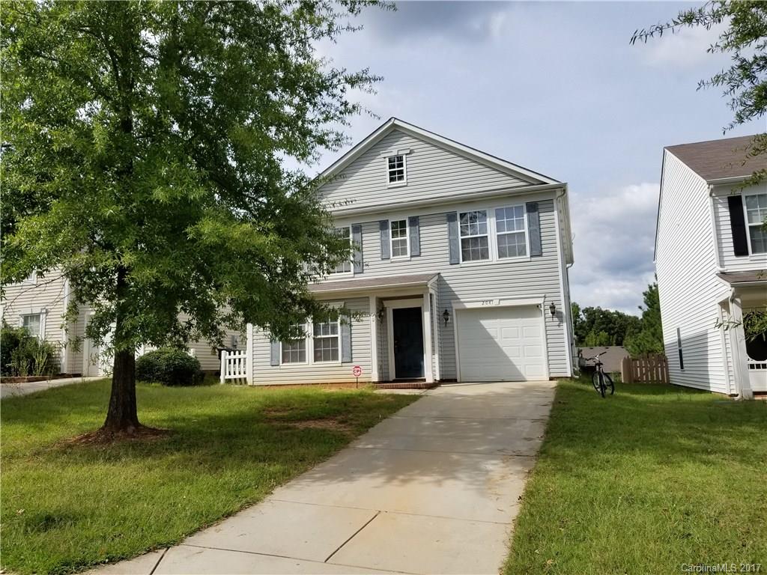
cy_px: 288
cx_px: 384
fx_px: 576
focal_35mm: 26
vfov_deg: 53.1
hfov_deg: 67.3
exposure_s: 1/2568
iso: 50
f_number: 1.7
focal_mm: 4.25
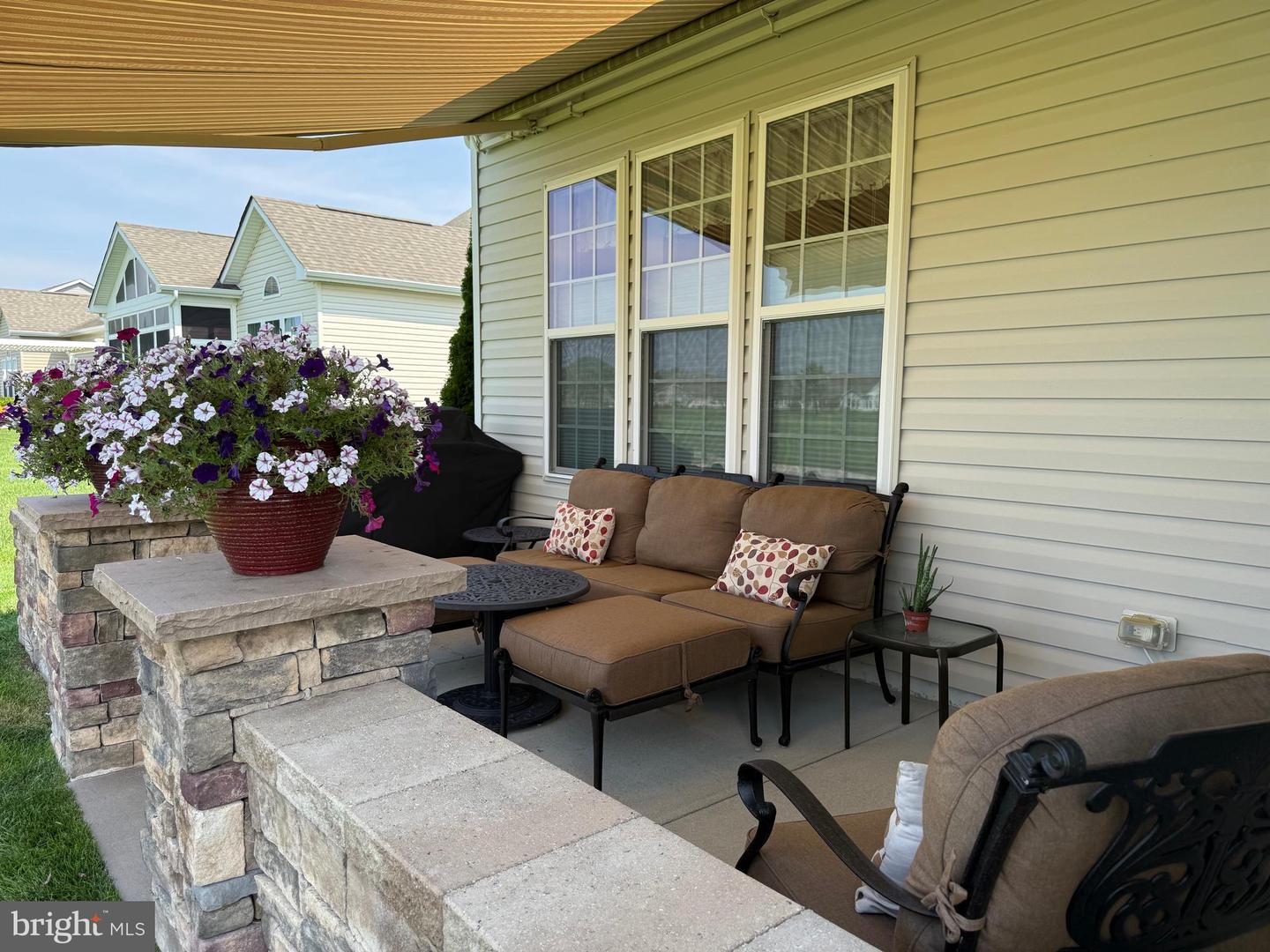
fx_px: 881
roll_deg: -0.4
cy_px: 476
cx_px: 635
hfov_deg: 71.6
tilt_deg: -4.7
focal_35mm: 24
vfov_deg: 56.8
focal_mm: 6.76
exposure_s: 1/1553
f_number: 1.78
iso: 100
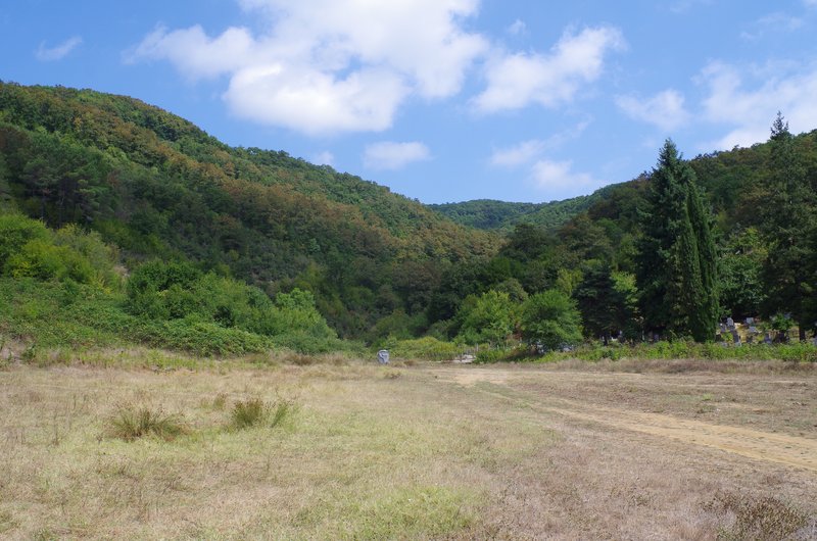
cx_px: 408
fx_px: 713
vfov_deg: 41.5
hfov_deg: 59.6
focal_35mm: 32
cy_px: 270
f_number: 7.1
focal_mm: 21
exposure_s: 1/250
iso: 100
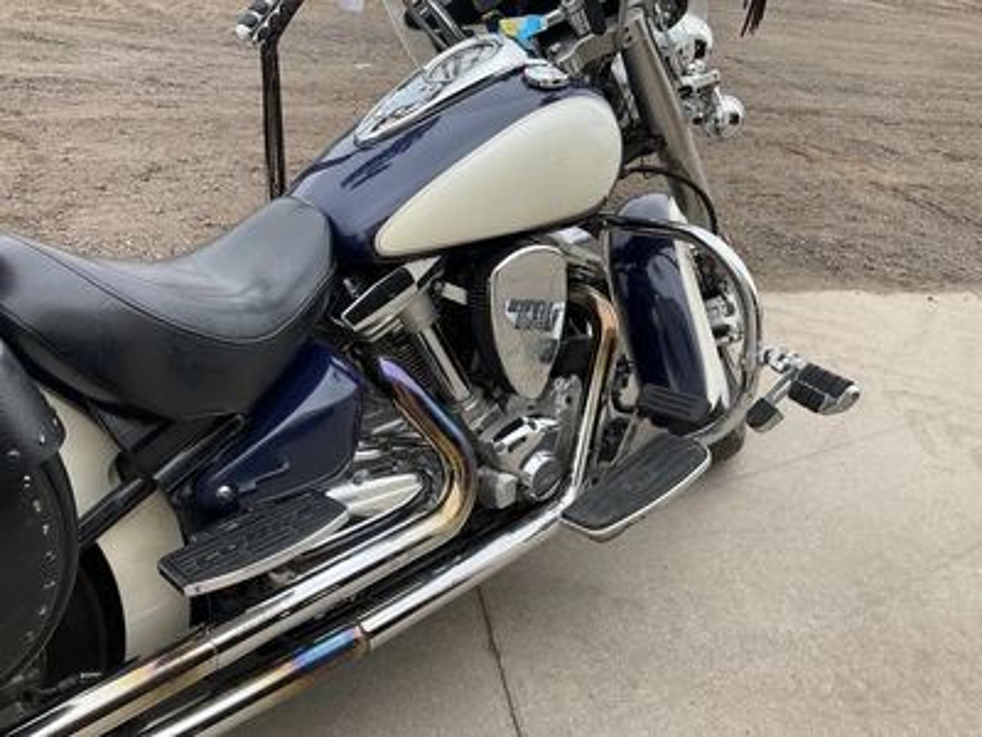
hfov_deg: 61.7
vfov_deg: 48.2
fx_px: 823
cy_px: 368
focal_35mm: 29
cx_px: 491
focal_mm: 3
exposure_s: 1/122
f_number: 1.8
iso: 25
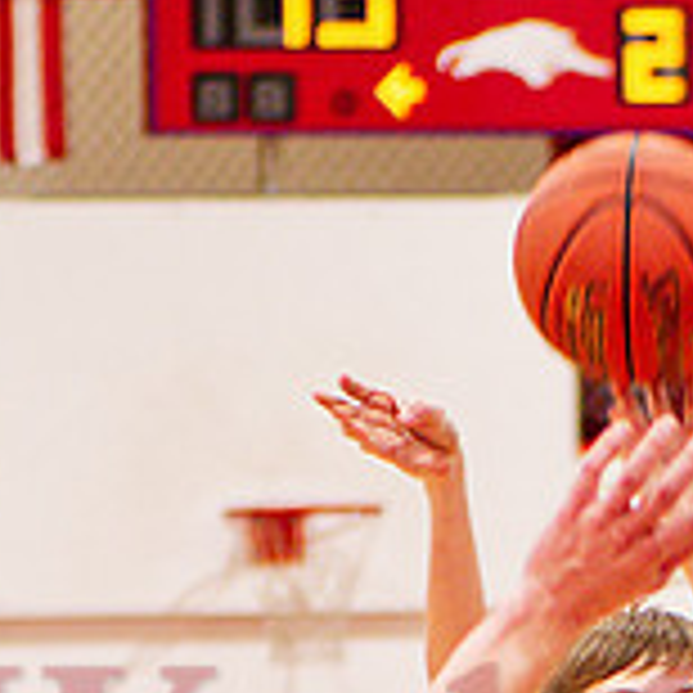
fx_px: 5051
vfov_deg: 7.8
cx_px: 583
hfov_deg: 7.8
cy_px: 846
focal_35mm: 223
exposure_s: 1/500
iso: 800
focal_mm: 43
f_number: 1.2
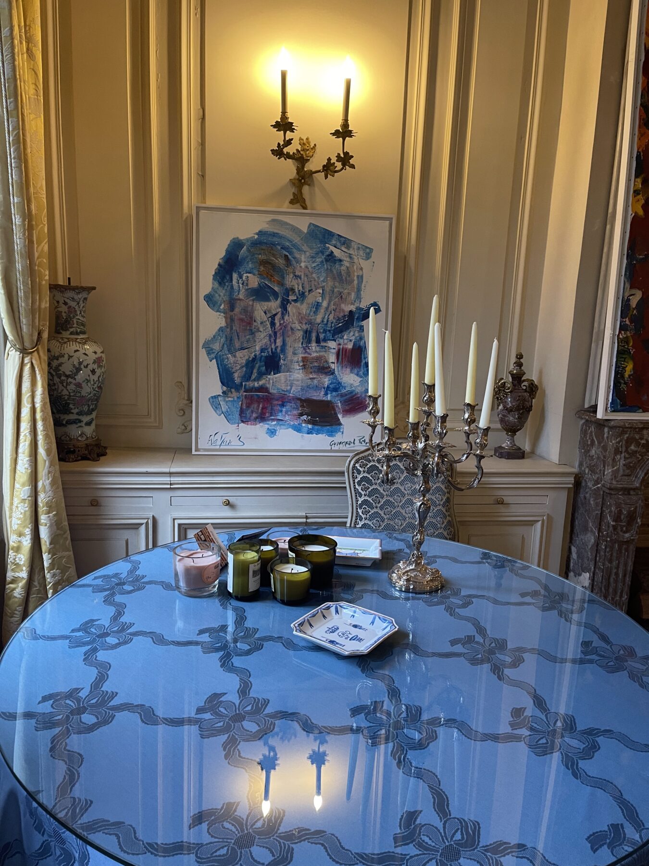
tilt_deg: -10.8
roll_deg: -2.4
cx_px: 324
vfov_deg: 67.3
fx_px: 650
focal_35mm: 26
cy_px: 433
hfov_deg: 53.1
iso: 250
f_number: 1.6
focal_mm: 5.1
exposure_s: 1/50
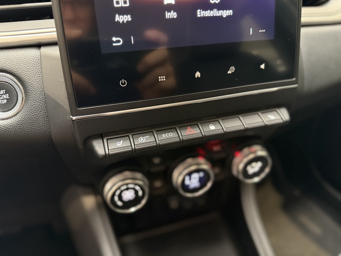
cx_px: 170
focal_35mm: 24
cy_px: 128
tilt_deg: -33.7
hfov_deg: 71.6
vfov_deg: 56.8
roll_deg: -0.9
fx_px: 236
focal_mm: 6.76
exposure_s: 1/49
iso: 400
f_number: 1.78
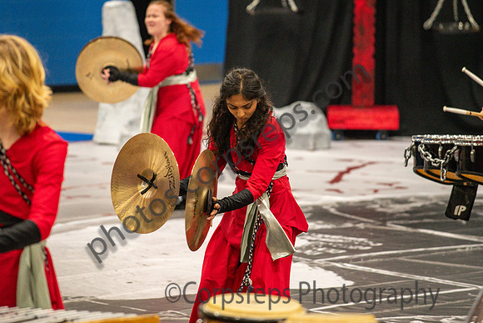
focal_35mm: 254
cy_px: 124
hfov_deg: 8.1
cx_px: 233
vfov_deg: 5.4
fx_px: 3403
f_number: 4
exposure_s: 1/500
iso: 6400
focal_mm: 200
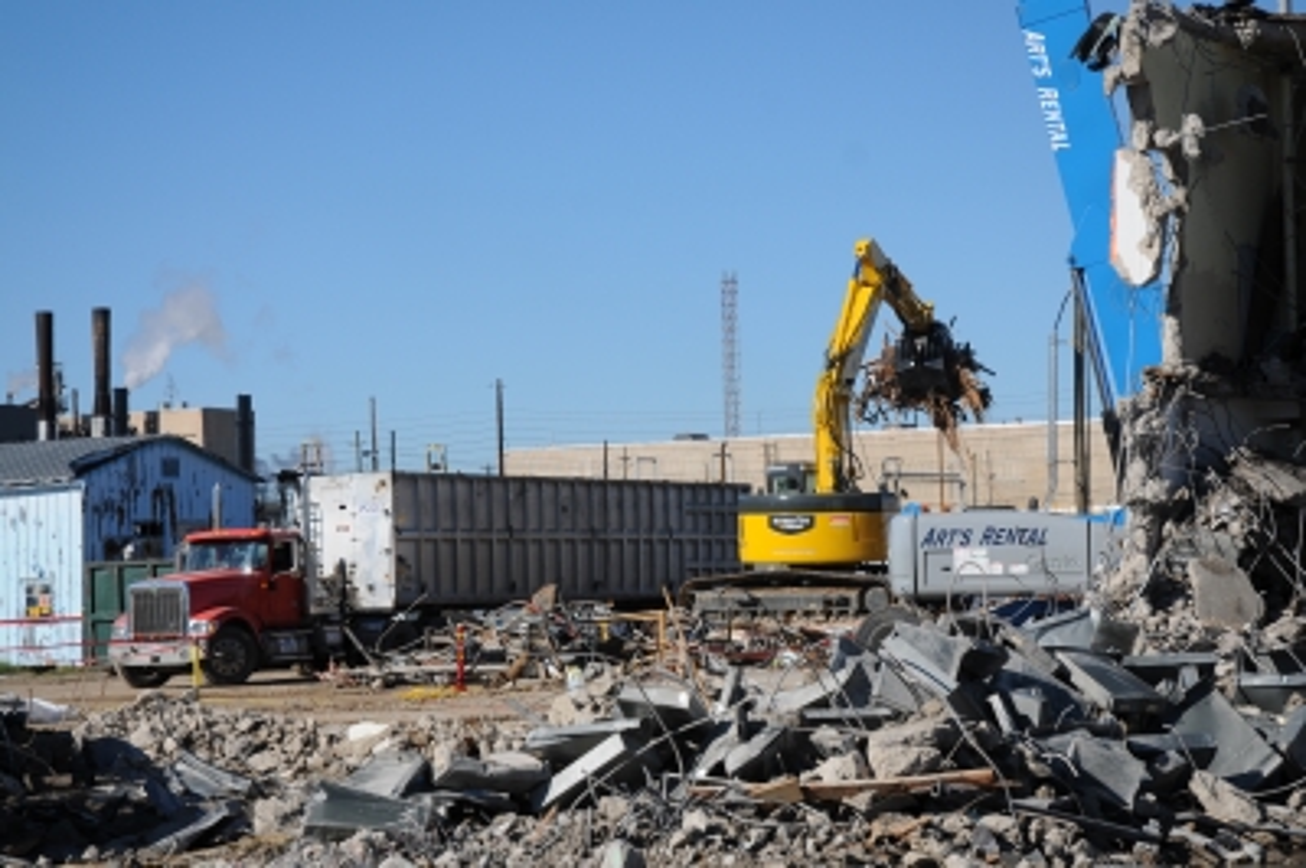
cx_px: 653
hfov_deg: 24.6
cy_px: 434
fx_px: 2990
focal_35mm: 82
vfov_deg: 16.5
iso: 200
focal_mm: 55
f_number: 6.3
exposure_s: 1/1250
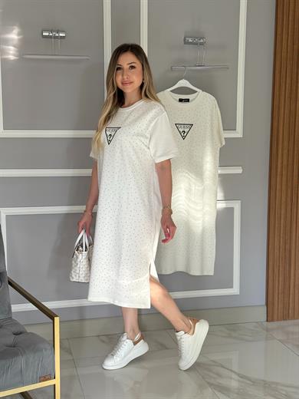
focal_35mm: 48
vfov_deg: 39.7
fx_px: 553
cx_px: 150
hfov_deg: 30.3
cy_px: 200
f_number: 1.78
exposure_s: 1/229
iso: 200
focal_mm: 6.76
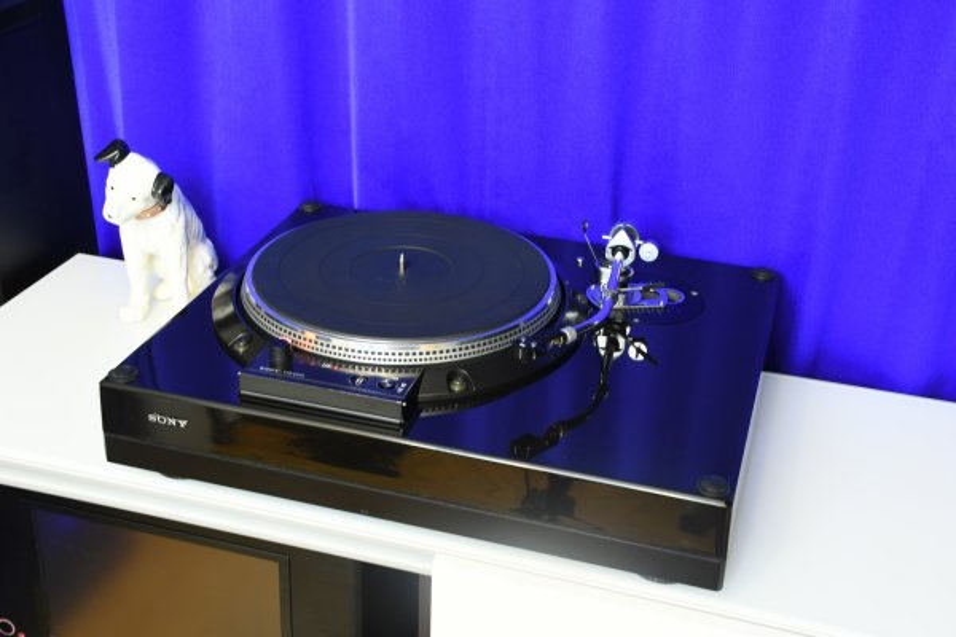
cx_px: 478
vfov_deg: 28.1
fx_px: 1275
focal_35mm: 48
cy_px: 318
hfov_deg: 41.1
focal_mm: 32
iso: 100
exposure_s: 2
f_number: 11
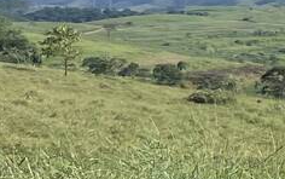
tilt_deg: +1.6
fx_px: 1306
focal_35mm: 168
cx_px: 826
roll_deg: +0.9
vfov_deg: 7.8
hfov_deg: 9.8
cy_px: -31
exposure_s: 1/2817
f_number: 1.8
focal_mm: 4.25
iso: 32
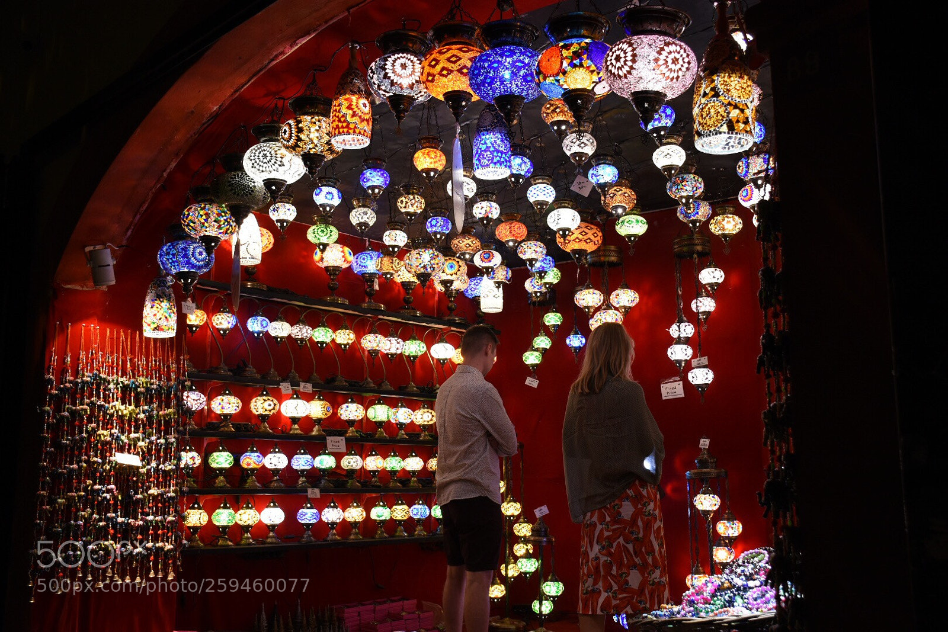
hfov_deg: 53.1
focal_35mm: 36
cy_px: 316
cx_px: 474
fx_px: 948
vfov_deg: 36.9
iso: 400
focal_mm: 24
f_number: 6.3
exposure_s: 1/25
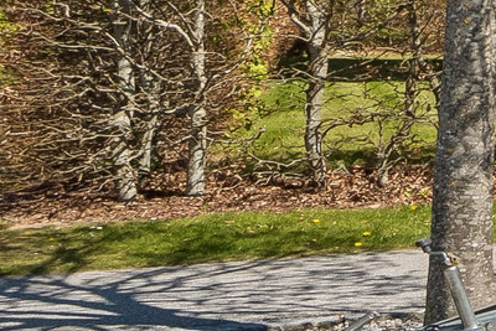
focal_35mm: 120
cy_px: -24
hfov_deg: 10.2
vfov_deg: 11.3
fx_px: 1654
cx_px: 1627
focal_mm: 16
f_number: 13
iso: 110
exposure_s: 1/125
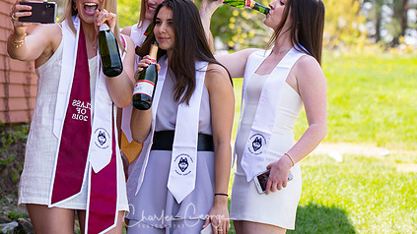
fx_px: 1670
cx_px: 170
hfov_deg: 14.2
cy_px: 47
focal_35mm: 151
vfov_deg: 8.0
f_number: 2.8
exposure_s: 1/250
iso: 100
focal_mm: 70
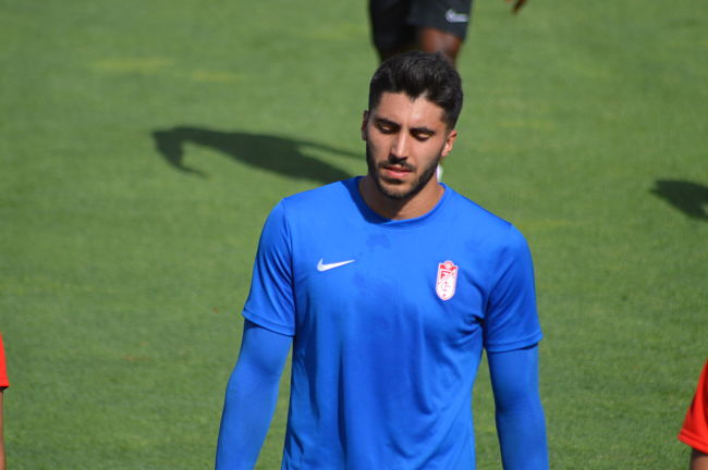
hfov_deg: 4.6
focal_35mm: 450
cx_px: 354
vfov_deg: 3.0
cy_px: 235
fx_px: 8841
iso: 400
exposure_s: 1/2000
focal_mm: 300
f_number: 5.6
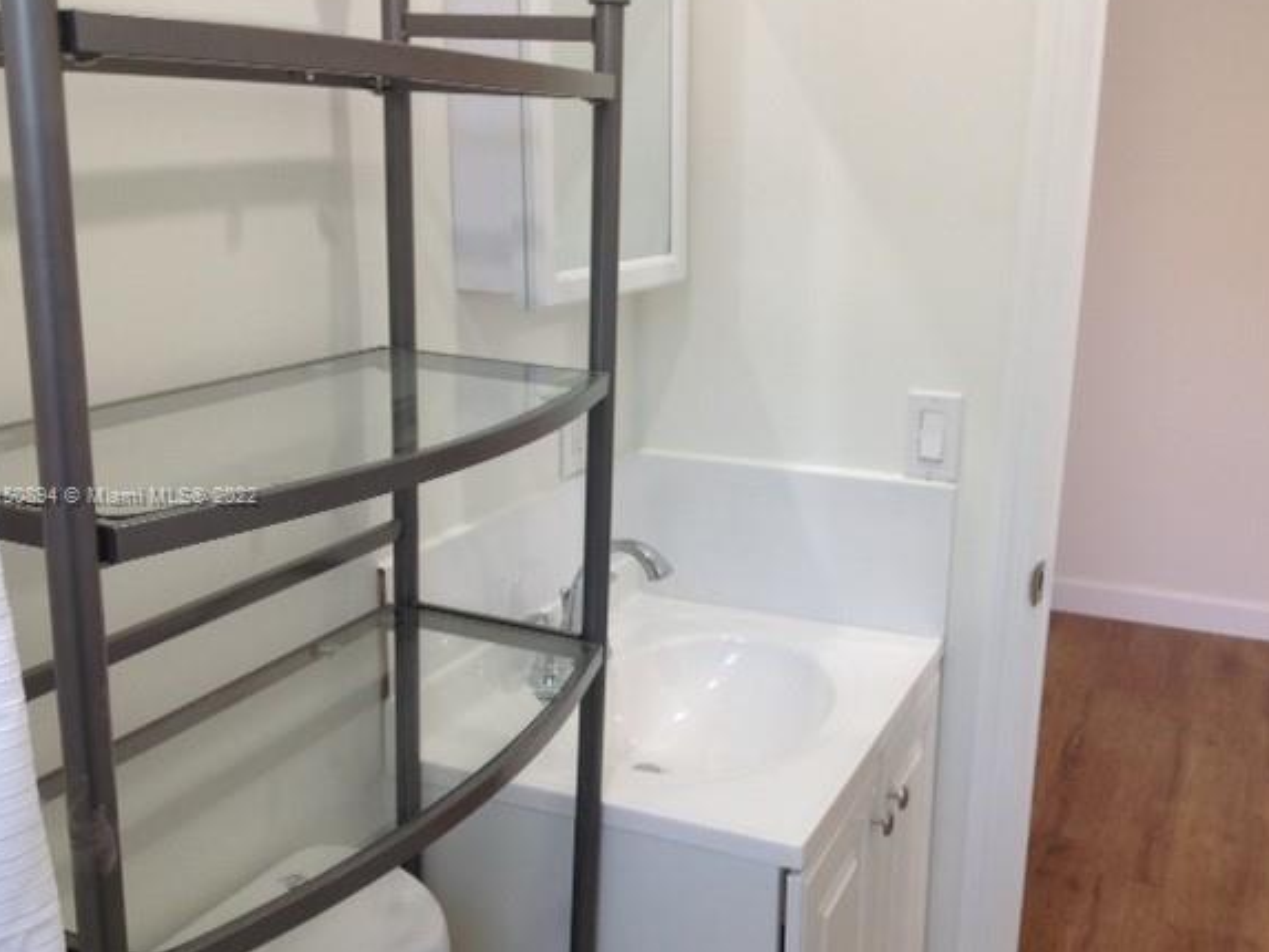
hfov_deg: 47.8
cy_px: 498
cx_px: 660
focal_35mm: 39
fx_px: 1430
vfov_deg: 36.8
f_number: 2.4
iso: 64
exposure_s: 1/40
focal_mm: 4.28
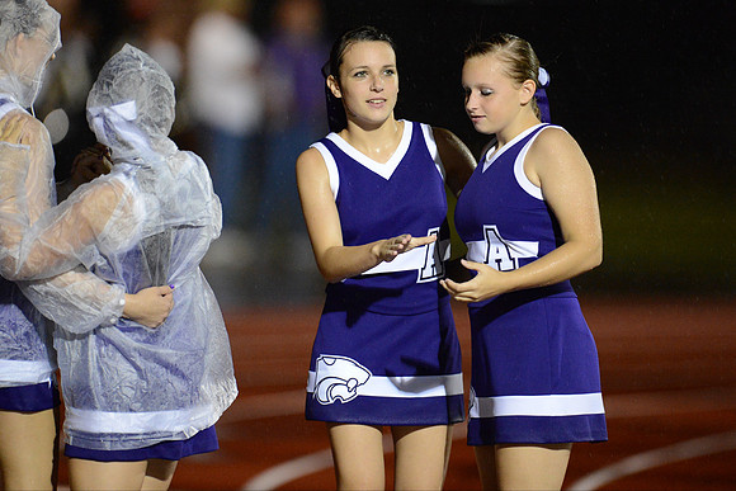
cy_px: 246
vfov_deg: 3.4
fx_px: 8179
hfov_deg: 5.2
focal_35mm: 400
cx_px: 368
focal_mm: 400
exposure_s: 1/640
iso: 8000
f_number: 2.8
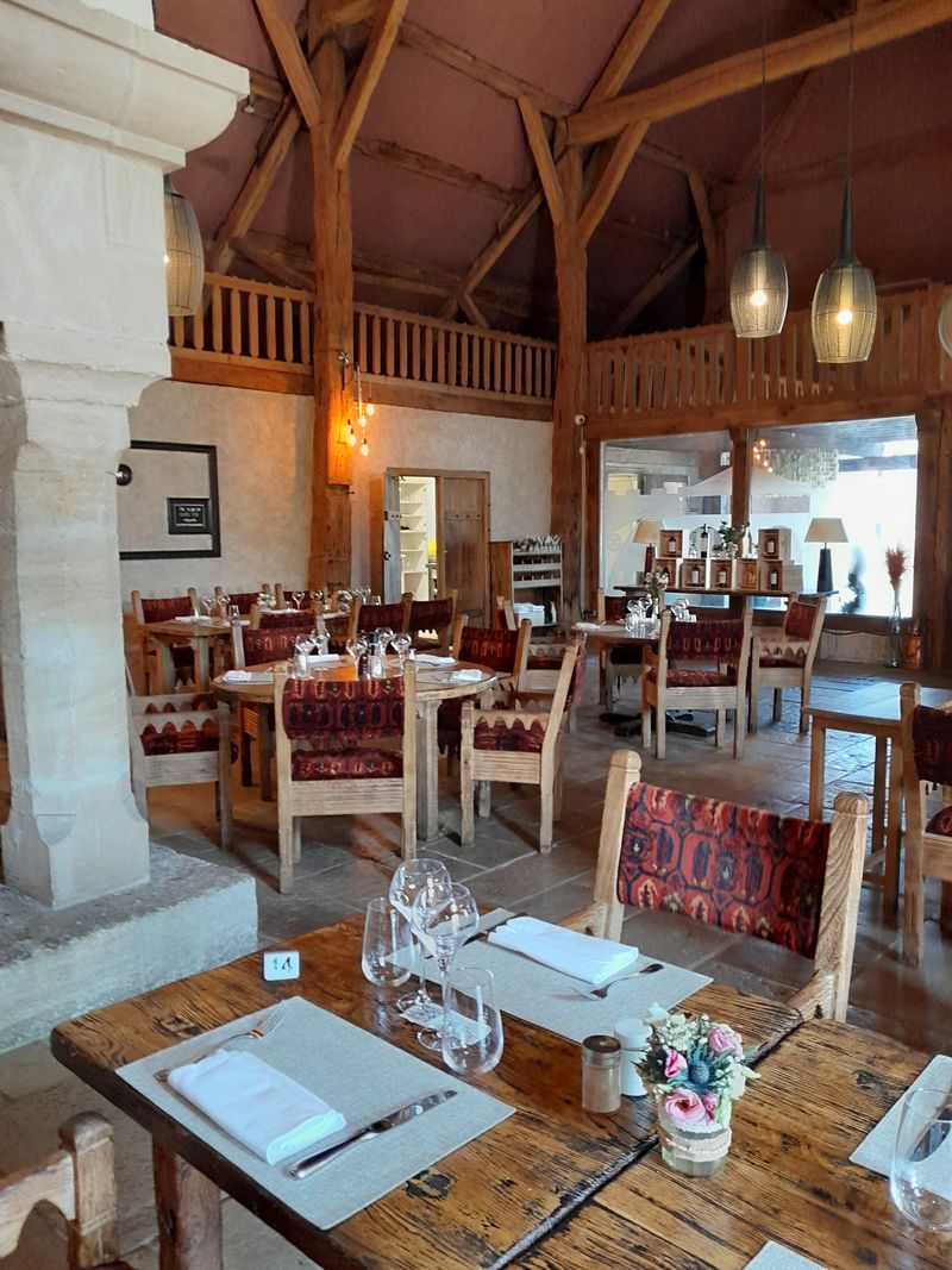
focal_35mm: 26
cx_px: 476
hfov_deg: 53.1
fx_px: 954
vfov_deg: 67.3
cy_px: 635
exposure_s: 1/33
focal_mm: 4
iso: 250
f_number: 1.8
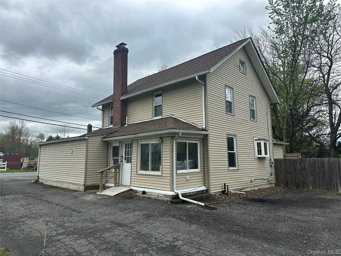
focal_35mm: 24
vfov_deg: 56.8
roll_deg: -1.0
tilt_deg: +6.6
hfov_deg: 71.6
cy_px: 128
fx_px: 236
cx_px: 170
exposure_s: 1/2732
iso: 80
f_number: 1.78
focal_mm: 6.86
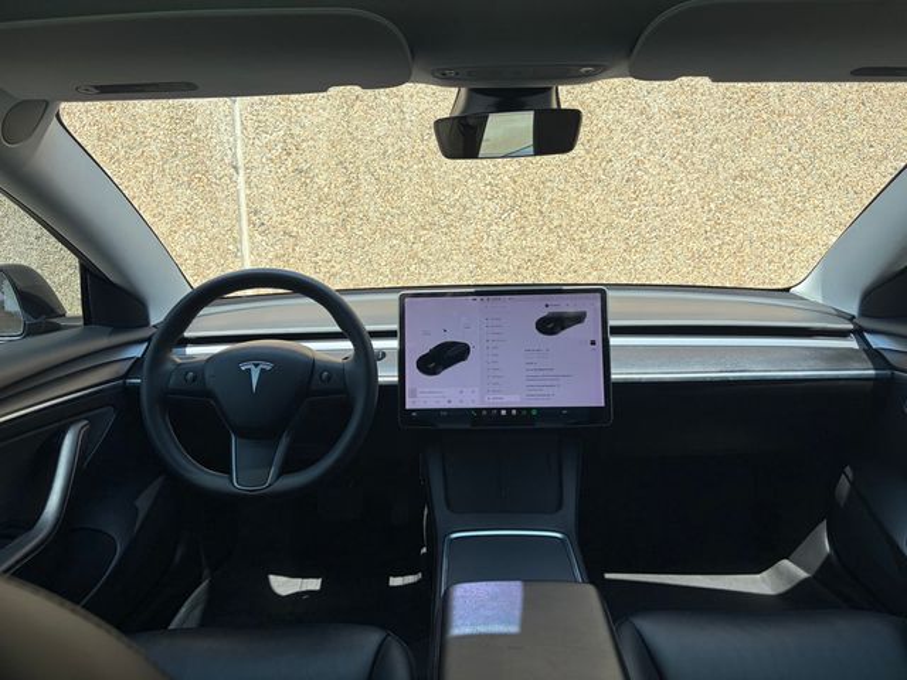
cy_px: 340
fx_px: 681
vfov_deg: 53.1
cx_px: 454
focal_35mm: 26
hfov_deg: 67.3
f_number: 1.6
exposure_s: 1/1155
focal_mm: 5.96
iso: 50
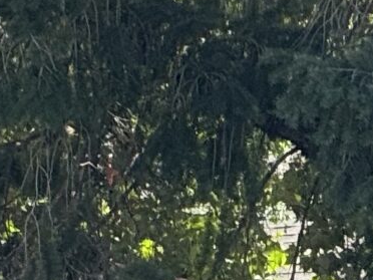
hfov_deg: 2.4
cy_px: 862
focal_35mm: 826
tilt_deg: -3.8
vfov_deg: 1.8
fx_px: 8900
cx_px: -366
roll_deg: +1.3
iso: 50
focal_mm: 15.66
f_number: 2.8
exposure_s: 1/256
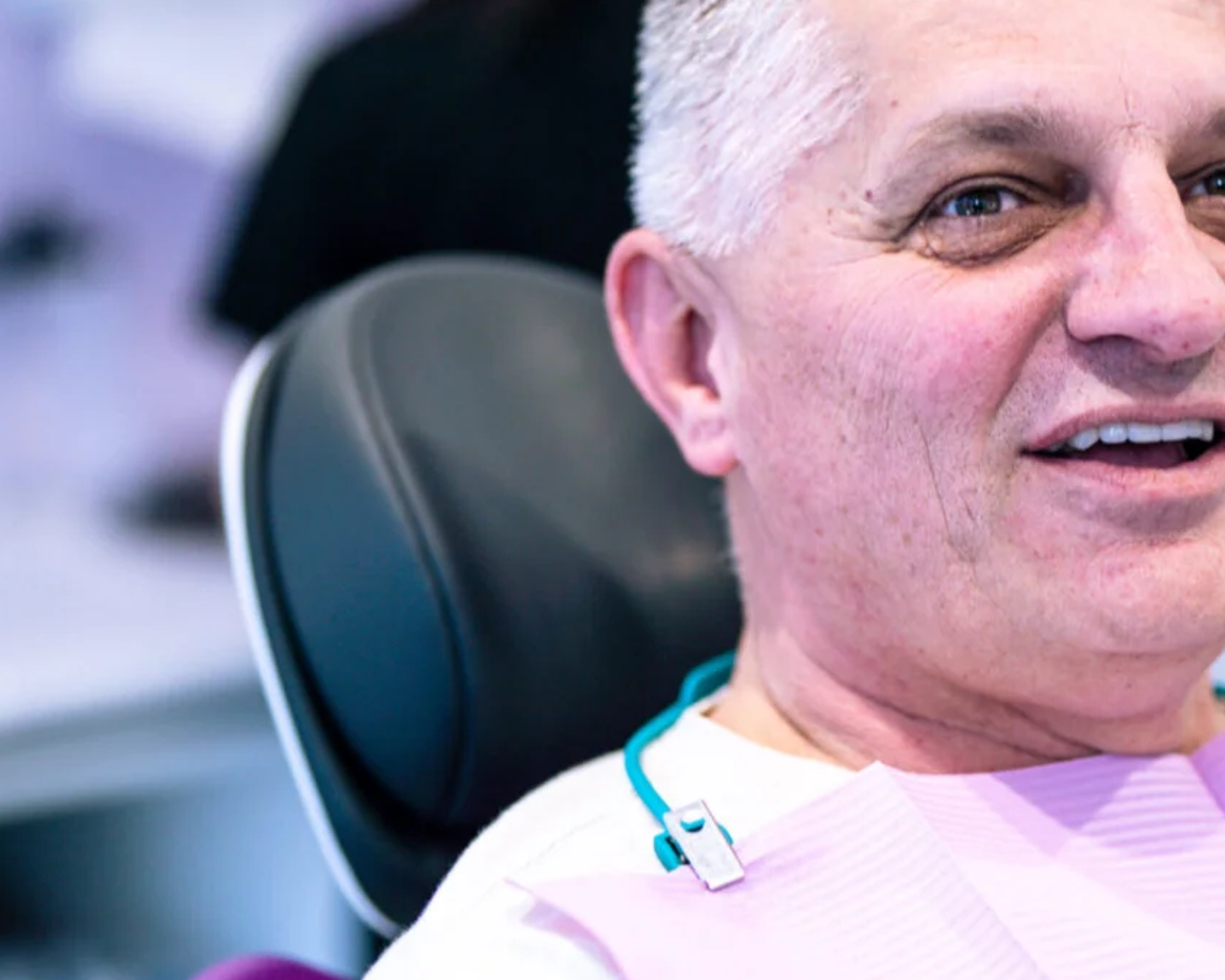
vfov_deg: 17.1
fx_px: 3263
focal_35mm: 90
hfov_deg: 21.1
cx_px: 864
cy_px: 358
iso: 100
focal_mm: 50
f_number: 1.2
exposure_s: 1/100
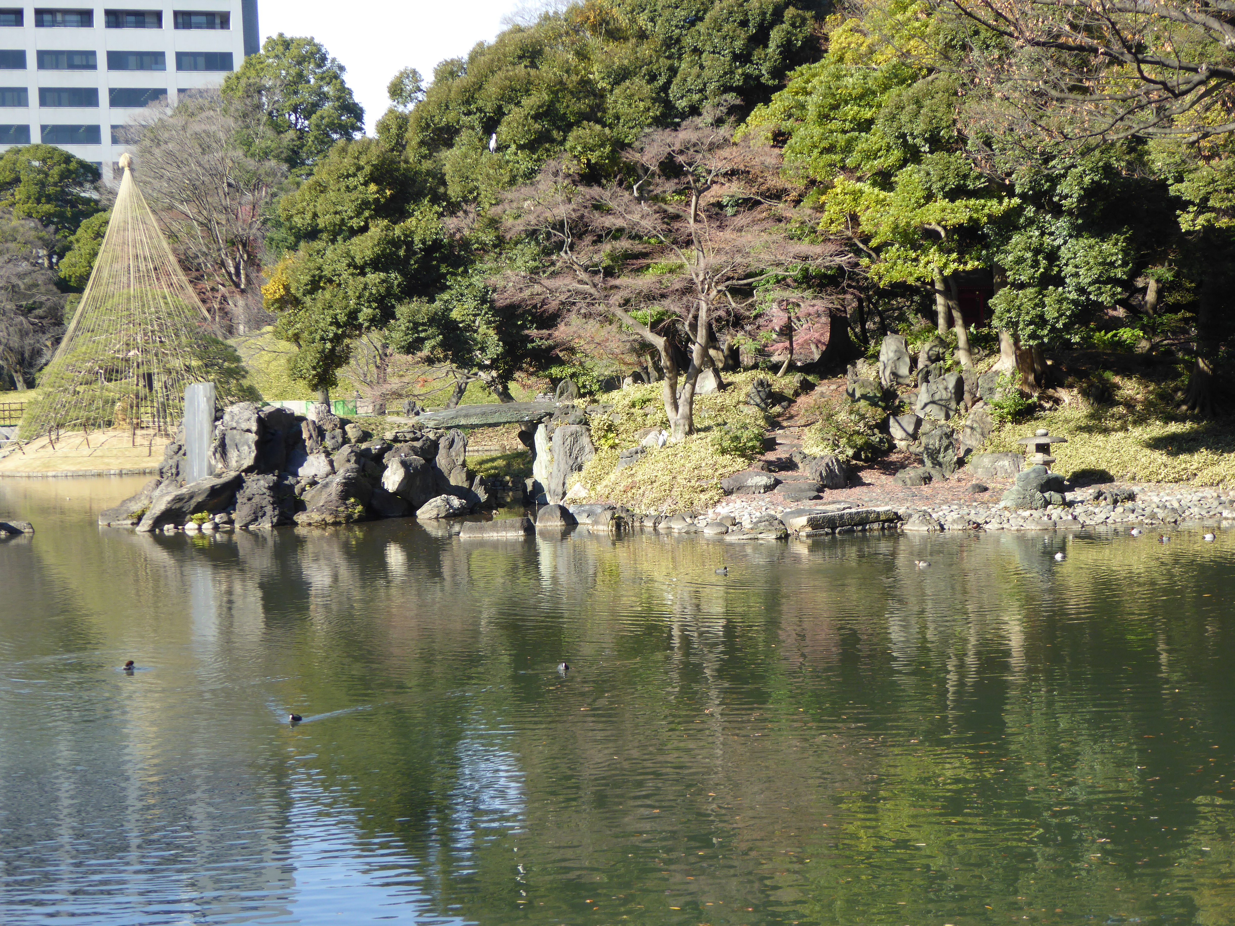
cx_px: 618
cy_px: 463
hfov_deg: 28.2
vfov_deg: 21.3
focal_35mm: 69
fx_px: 2462
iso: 100
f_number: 4.4
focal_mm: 11.7
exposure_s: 1/160
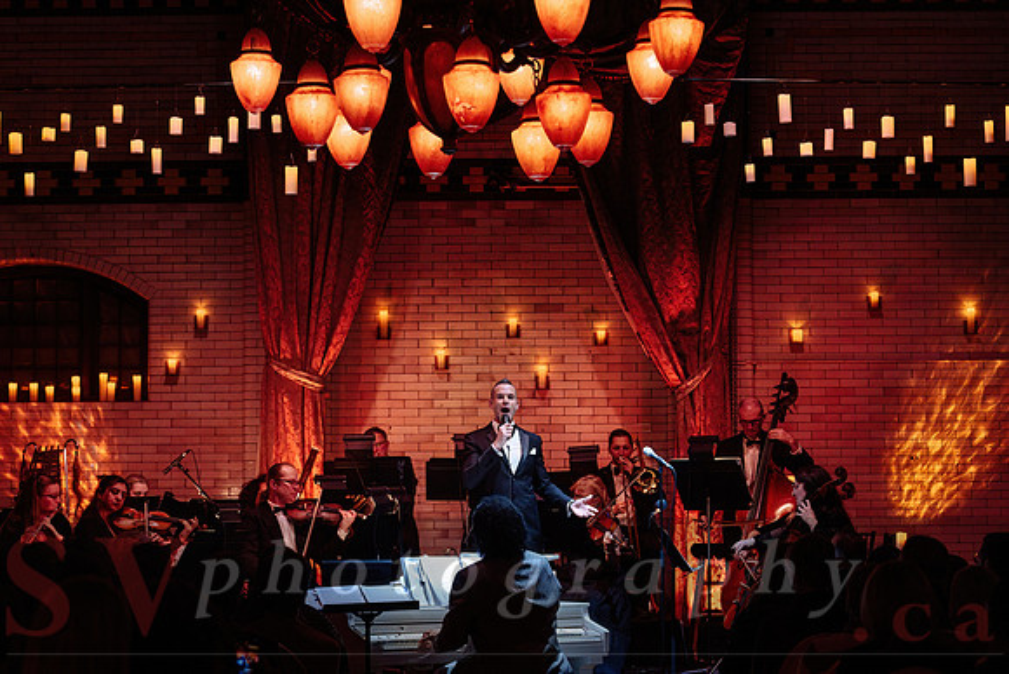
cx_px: 504
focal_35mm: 74
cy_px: 337
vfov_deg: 18.5
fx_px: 2065
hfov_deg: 27.5
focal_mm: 70
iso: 2000
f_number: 3.5
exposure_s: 1/80
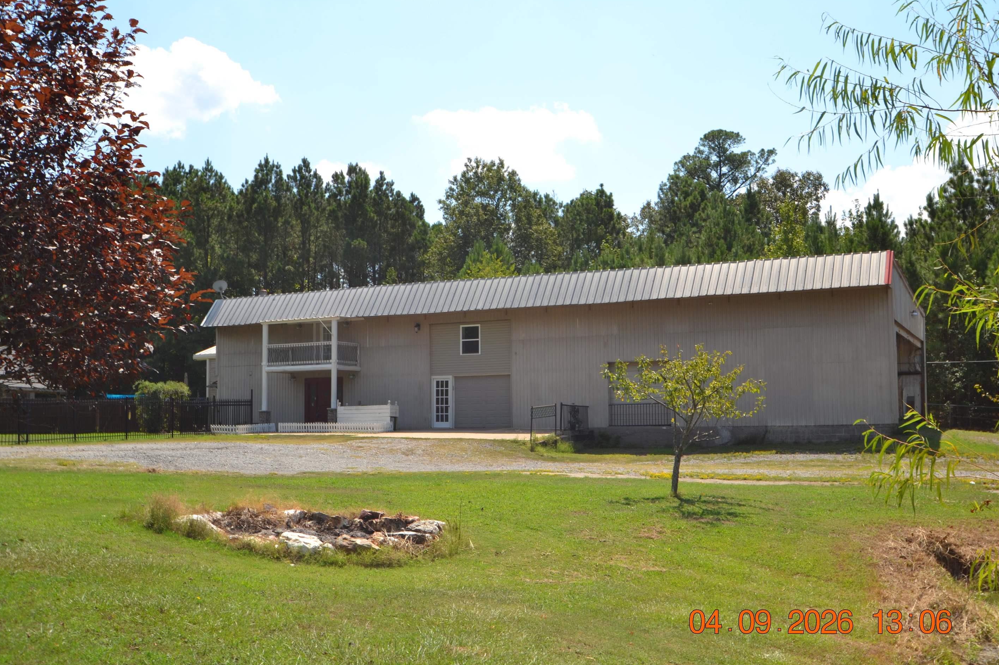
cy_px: 317
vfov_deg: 34.2
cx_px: 513
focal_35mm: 39
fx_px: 1082
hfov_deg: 49.6
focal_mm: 24
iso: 100
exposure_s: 1/200
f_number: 10
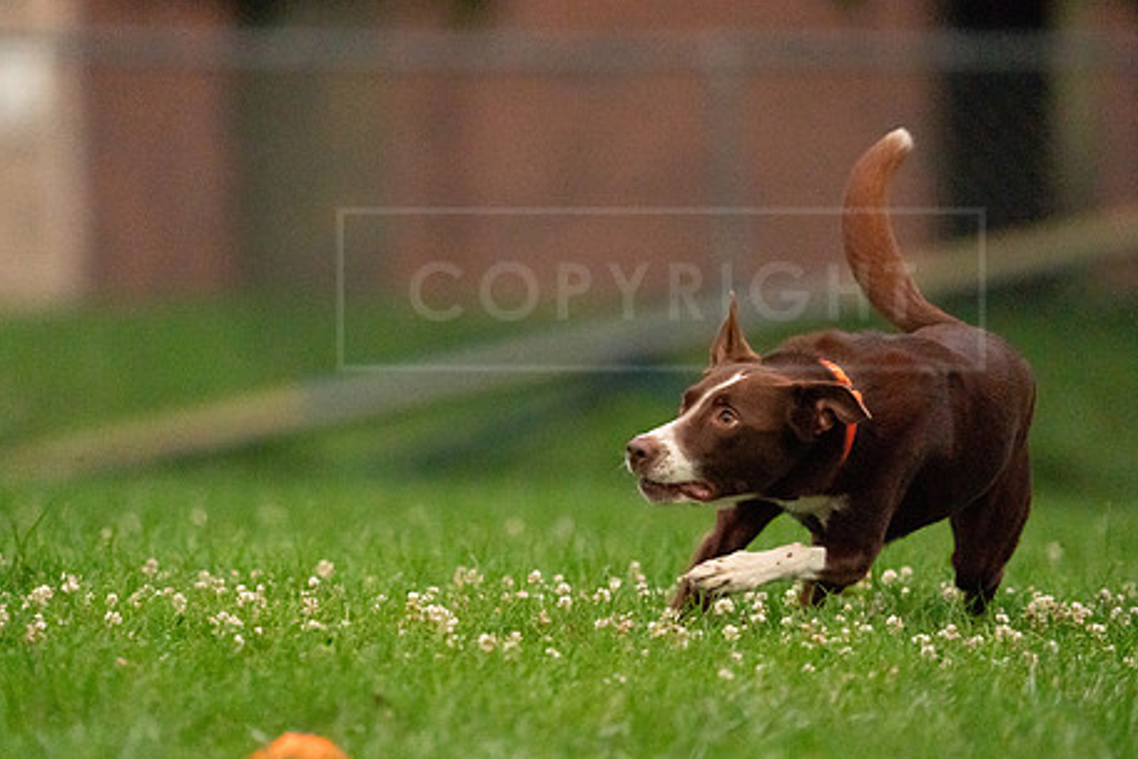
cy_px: 332
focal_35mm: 762
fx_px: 24094
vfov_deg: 1.8
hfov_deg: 2.7
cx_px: 575
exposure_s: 1/2000
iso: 6400
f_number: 6.3
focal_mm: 600
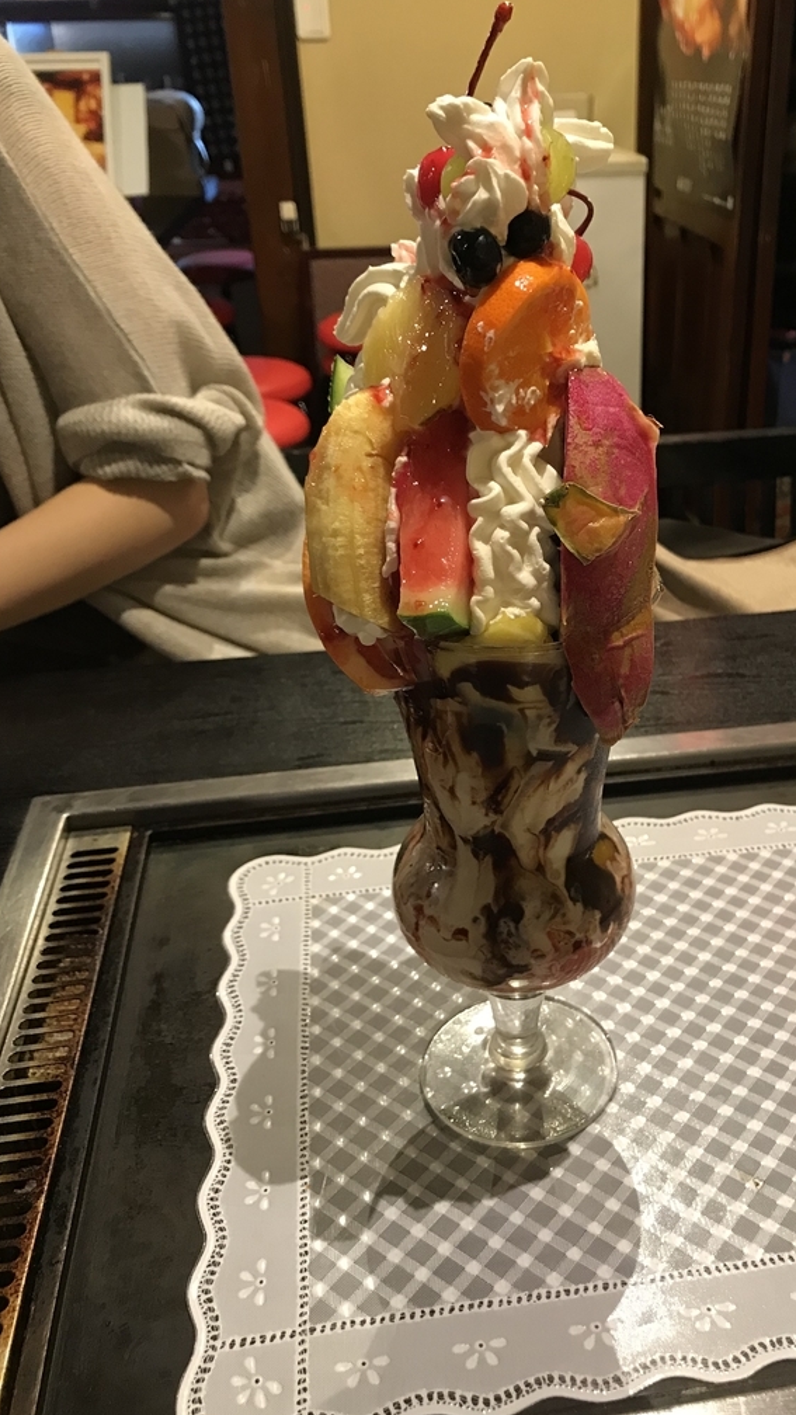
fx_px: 1163
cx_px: 524
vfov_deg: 62.6
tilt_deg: -28.4
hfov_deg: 37.4
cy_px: 717
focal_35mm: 31
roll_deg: +1.0
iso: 80
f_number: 1.8
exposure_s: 1/17
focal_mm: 3.99
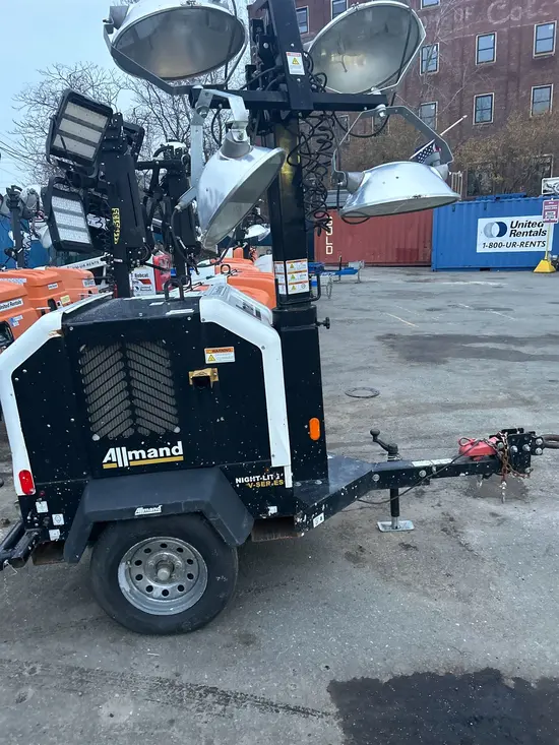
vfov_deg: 67.3
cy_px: 372
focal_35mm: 26
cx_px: 280
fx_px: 560
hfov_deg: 53.1
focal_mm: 5.7
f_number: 1.5
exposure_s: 1/59
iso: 500
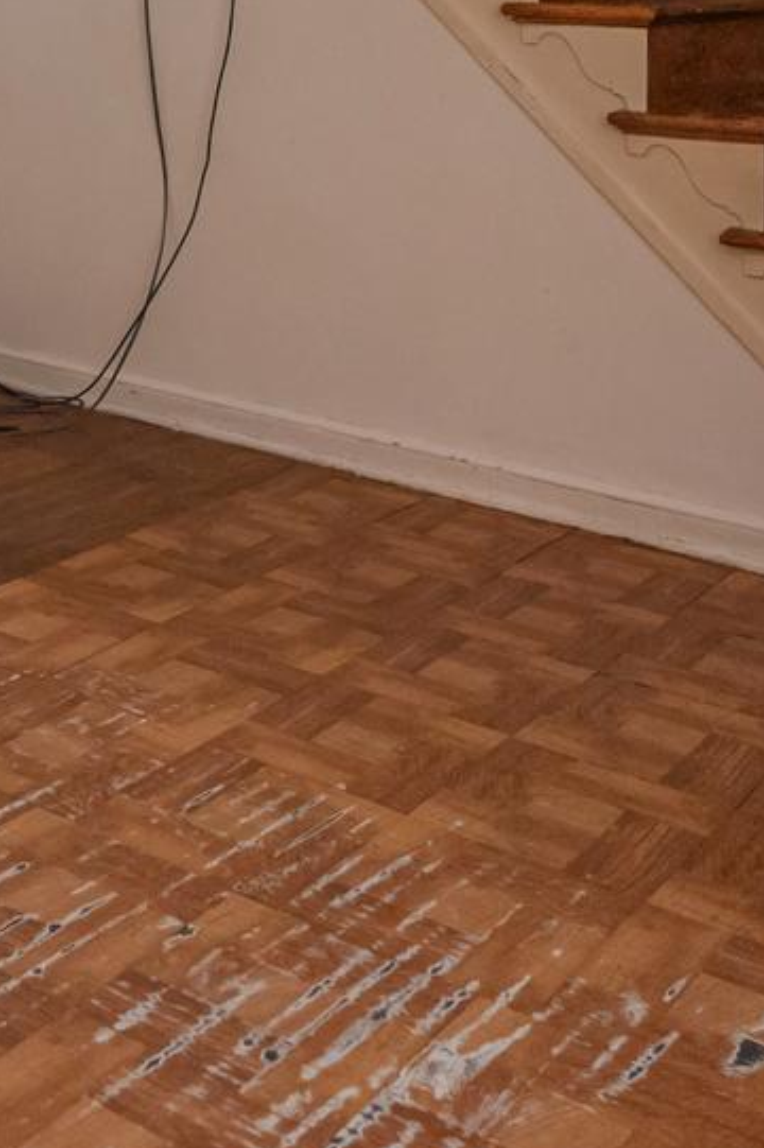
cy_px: -57
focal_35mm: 53
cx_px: -45
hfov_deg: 24.1
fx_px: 1689
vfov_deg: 33.6
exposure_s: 1/80
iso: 3200
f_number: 2.8
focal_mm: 14
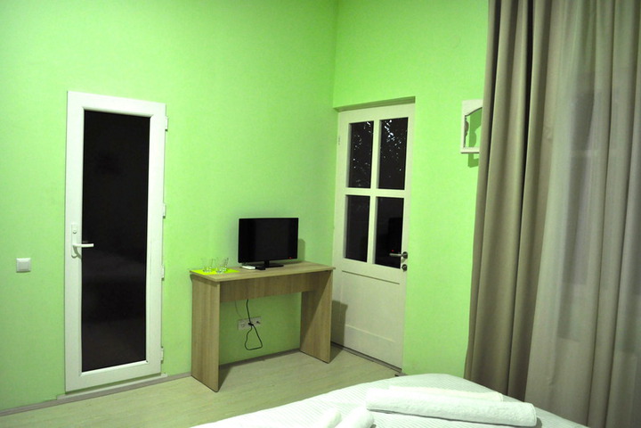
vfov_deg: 47.9
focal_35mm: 27
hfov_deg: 67.4
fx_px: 481
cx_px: 320
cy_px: 214
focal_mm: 18
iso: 800
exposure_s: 1/40
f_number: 3.5
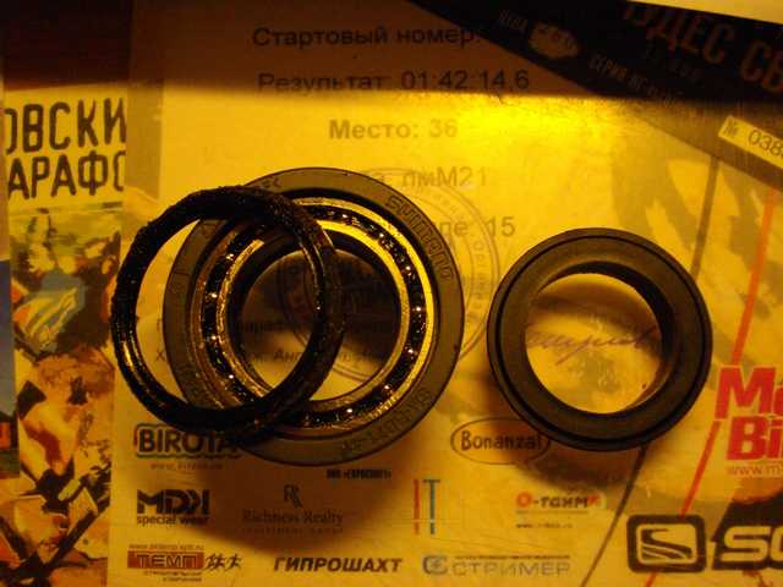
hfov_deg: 47.9
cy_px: 294
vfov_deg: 36.8
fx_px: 882
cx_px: 392
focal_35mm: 39
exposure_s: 1/125
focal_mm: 7.1
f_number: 3.2
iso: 400
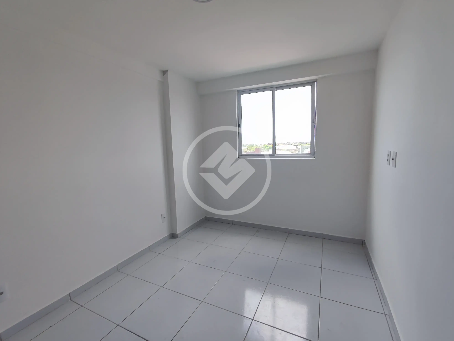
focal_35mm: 15
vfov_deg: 81.8
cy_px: 170
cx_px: 227
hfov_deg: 98.1
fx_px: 197
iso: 50
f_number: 2.2
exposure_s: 1/317
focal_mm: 1.65
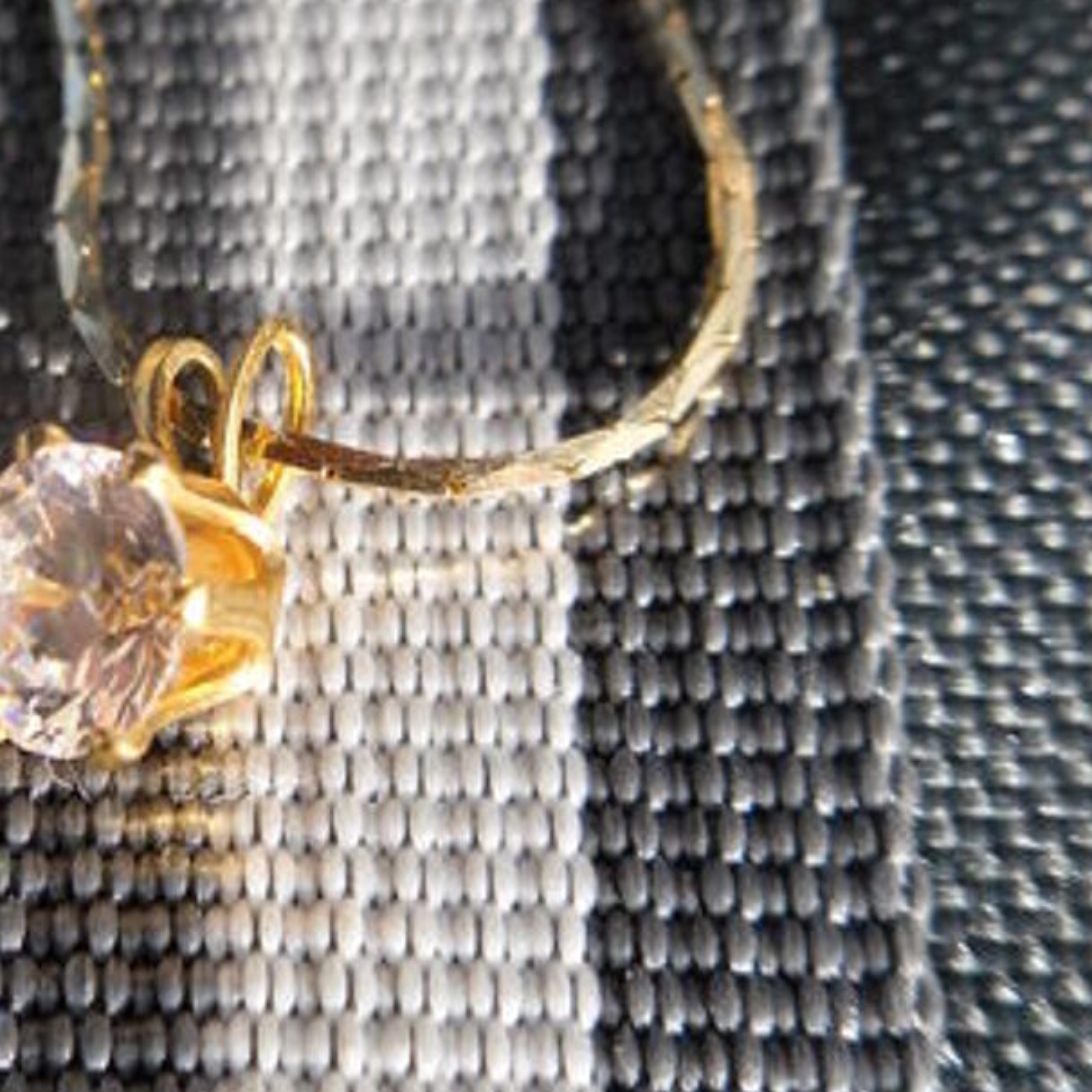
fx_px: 2427
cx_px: 222
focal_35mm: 68
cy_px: 403
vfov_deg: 25.3
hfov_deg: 24.9
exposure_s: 1/291
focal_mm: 6.3
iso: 80
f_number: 3.5
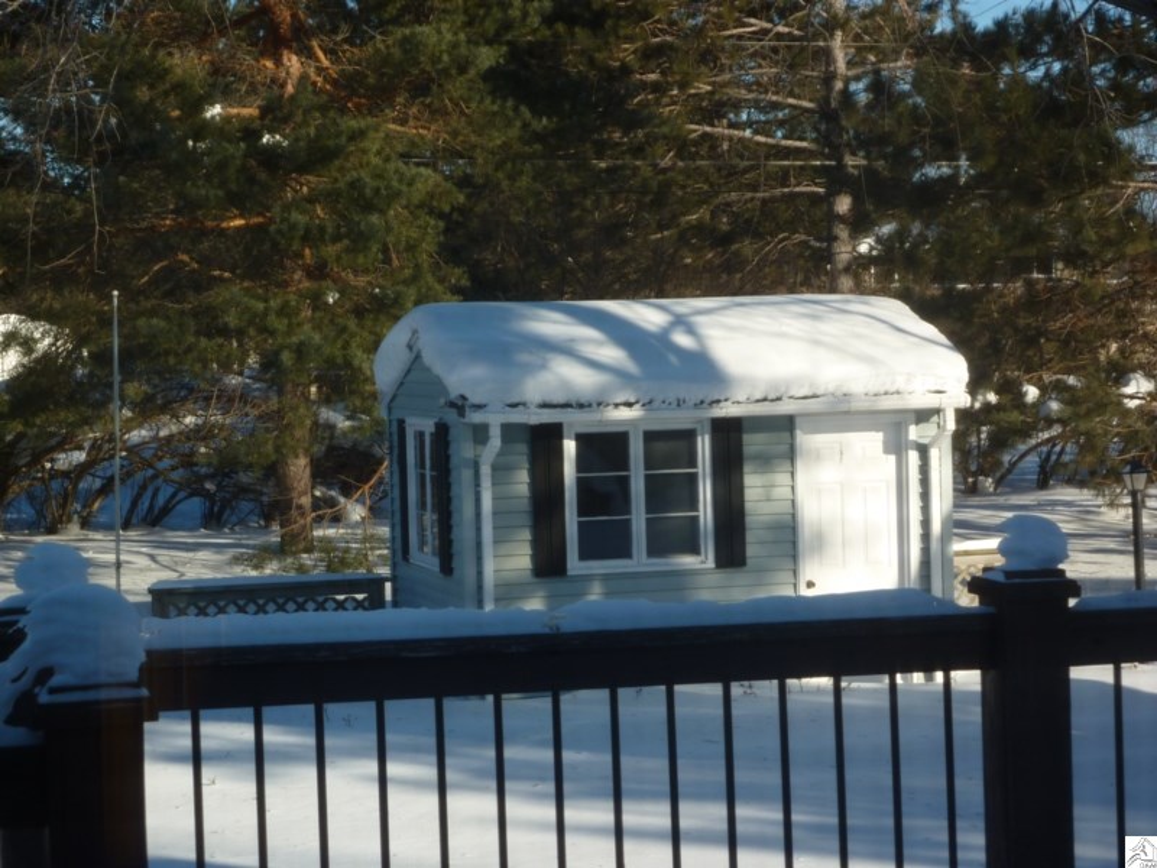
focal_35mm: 83
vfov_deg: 17.8
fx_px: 2774
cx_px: 578
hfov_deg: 23.6
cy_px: 434
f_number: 4.2
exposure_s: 1/200
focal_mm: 13.7
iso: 80
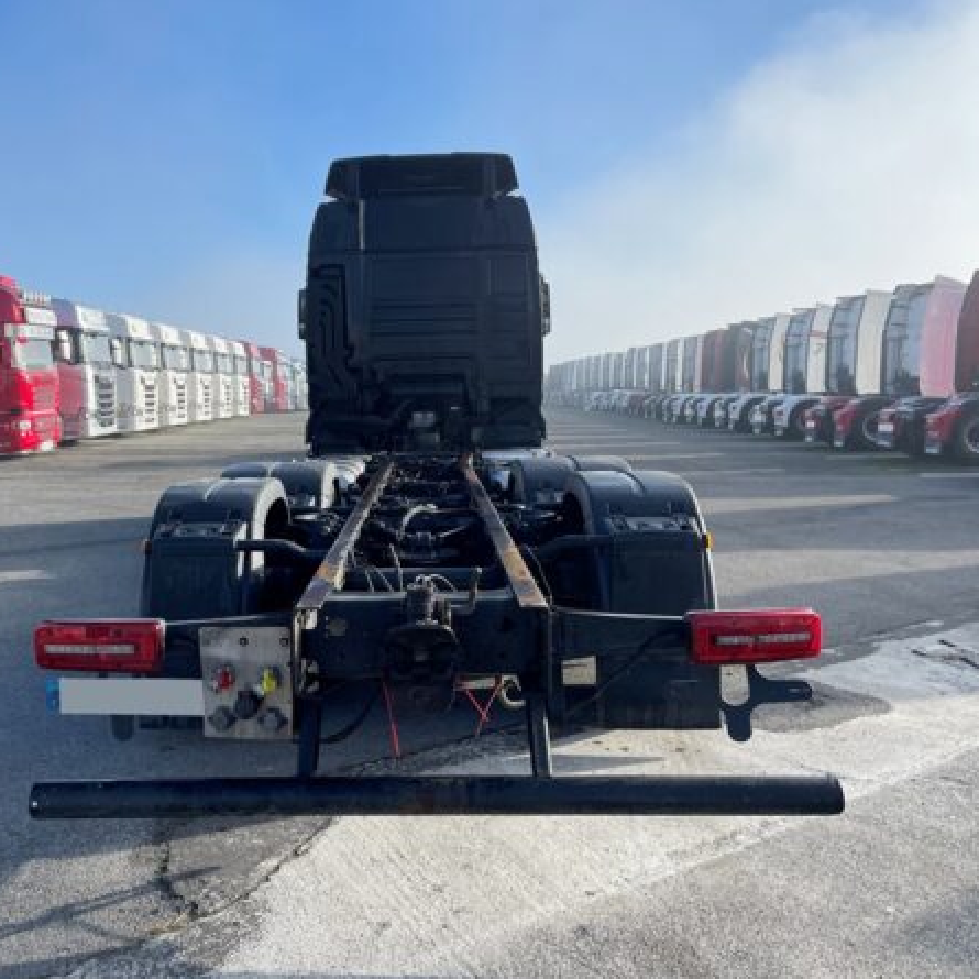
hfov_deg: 52.2
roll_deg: +2.6
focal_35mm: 31
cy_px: 491
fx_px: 992
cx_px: 389
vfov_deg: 52.5
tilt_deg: -3.7
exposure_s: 1/2747
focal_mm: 4.2
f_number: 1.6
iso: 32
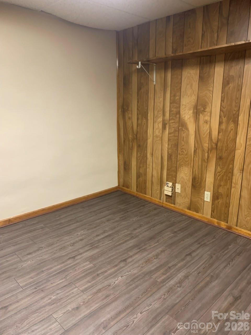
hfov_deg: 53.1
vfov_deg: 67.3
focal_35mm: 26
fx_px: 251
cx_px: 126
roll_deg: +0.6
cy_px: 168
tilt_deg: -14.8
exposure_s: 1/40
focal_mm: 4.25
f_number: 1.8
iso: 250
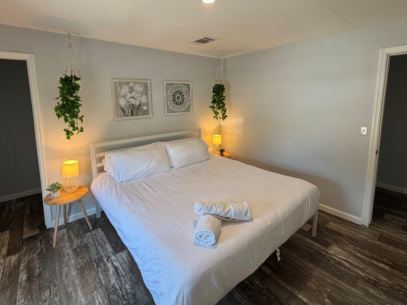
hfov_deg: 91.0
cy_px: 122
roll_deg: +0.8
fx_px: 200
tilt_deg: -6.9
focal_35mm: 17
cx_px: 193
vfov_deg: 73.9
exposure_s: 1/120
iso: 200
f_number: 2.2
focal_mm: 2.22
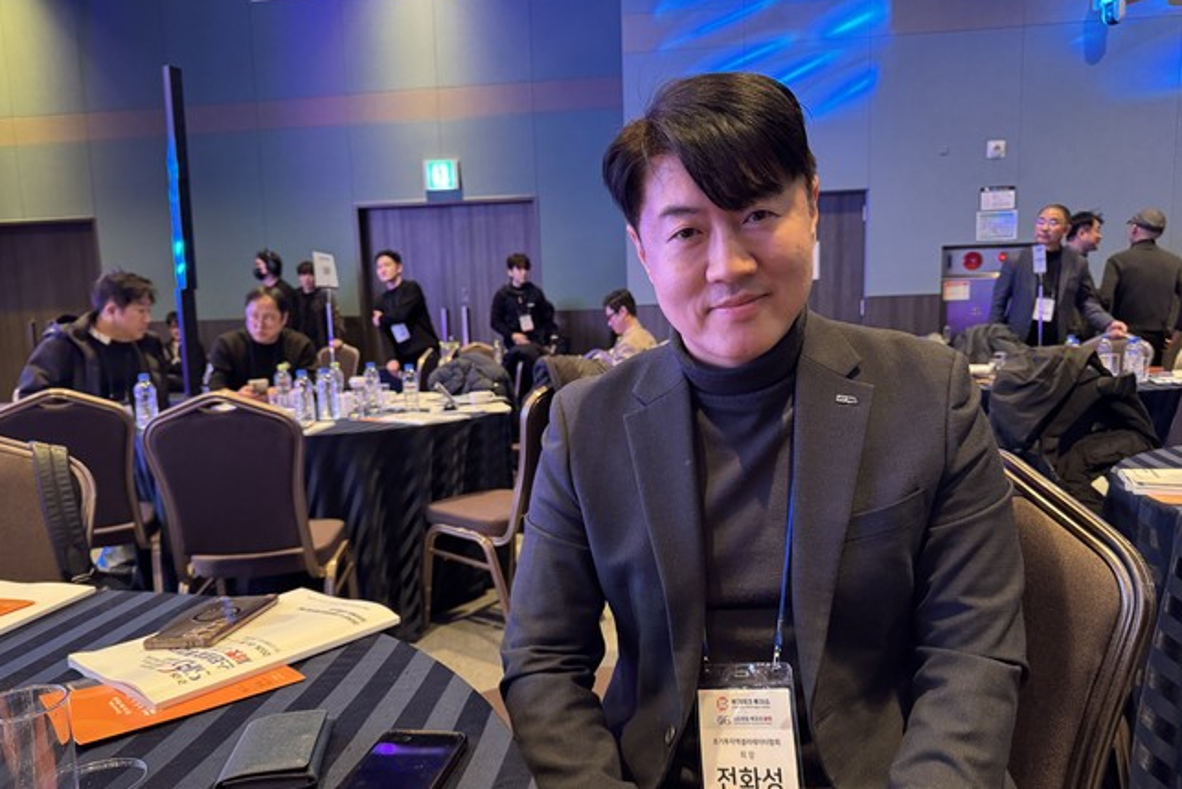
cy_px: 442
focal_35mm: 26
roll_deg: +2.0
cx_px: 607
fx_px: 854
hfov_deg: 69.4
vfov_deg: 49.5
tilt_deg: -7.7
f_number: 1.78
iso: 640
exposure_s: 1/60
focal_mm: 6.76
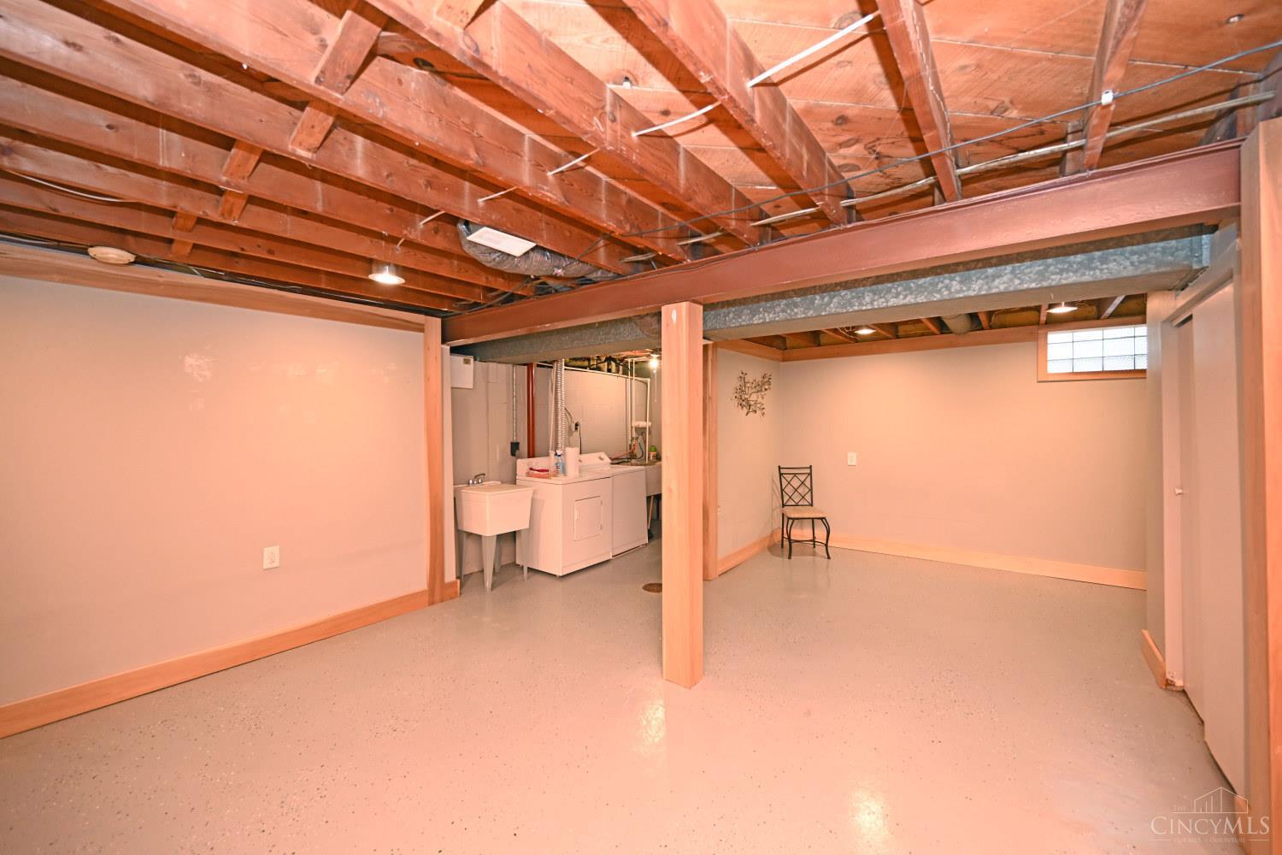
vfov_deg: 81.2
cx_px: 641
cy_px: 428
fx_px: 499
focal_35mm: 14
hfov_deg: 104.3
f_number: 4
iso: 2000
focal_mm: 14
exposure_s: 1/60
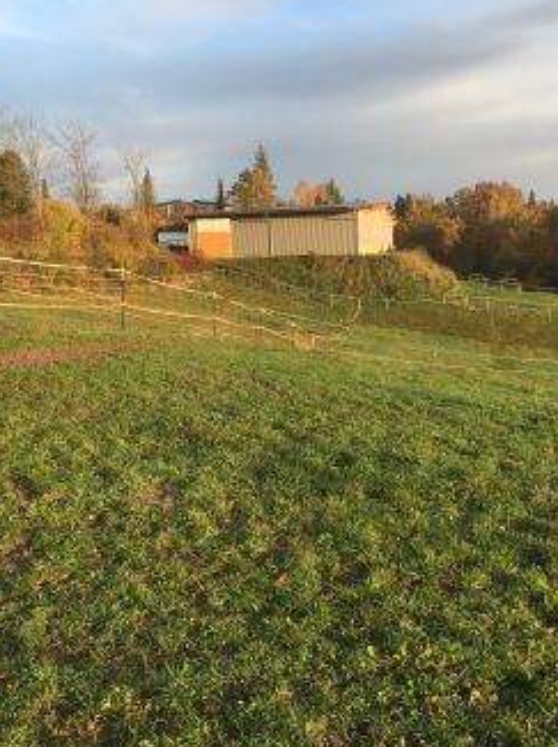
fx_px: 775
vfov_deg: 51.4
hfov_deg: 39.5
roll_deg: +1.5
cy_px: 380
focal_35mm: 36
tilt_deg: -9.7
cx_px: 317
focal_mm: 4.15
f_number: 2.2
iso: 25
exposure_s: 1/403
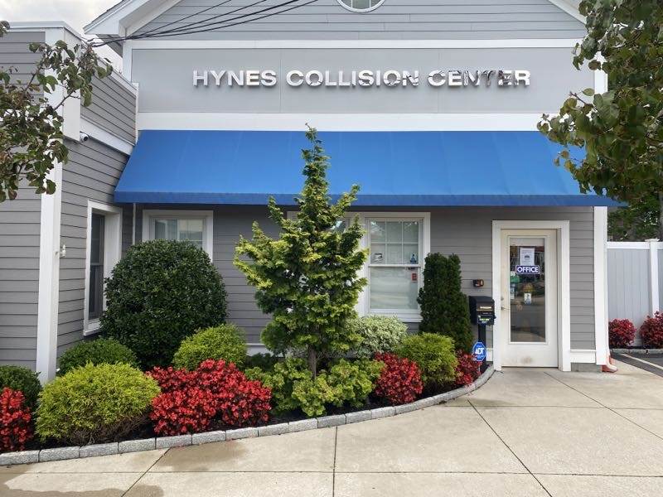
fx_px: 498
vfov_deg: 53.1
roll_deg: -0.4
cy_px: 248
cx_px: 332
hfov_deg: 67.3
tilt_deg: -1.0
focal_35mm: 26
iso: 32
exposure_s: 1/288
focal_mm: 4.25
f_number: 1.8
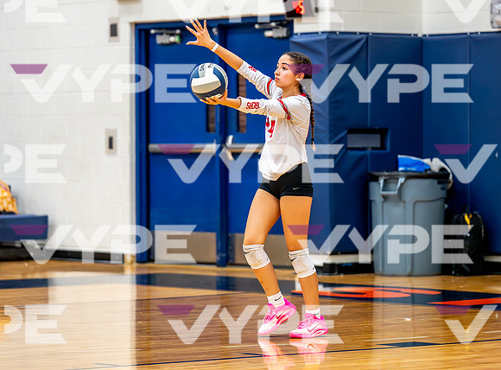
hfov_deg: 11.4
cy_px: 155
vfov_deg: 8.4
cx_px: 228
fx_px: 2518
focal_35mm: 175
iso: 4000
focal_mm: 135
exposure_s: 1/800
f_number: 2.8
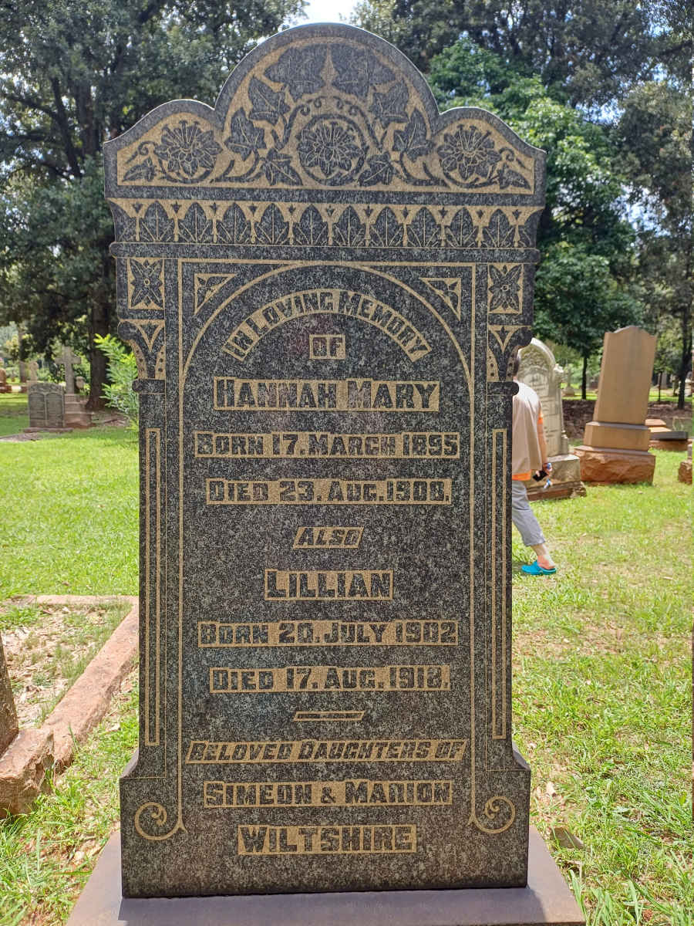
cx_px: 347
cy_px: 463
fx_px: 668
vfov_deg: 69.4
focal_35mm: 25
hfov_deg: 54.9
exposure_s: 1/304
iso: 50
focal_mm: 4.65
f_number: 1.8
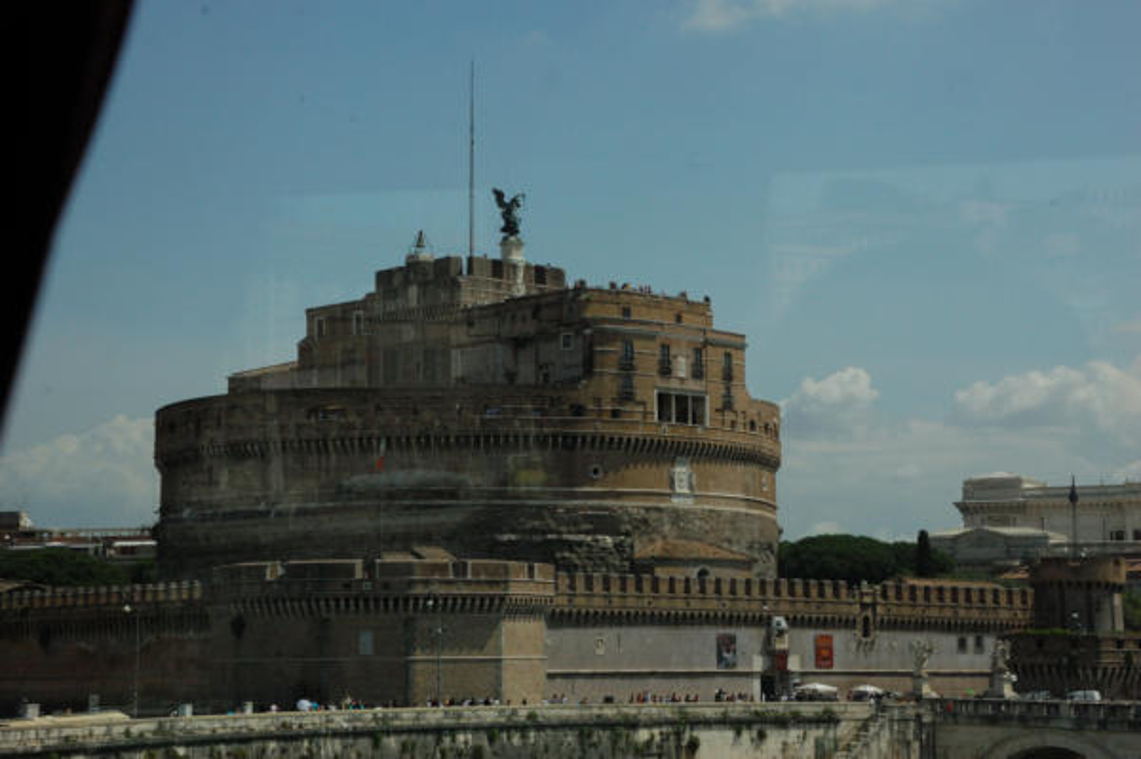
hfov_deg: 26.0
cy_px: 380
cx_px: 570
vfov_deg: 17.5
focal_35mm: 78
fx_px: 2470
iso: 1600
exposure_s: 1/200
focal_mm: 52
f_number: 16
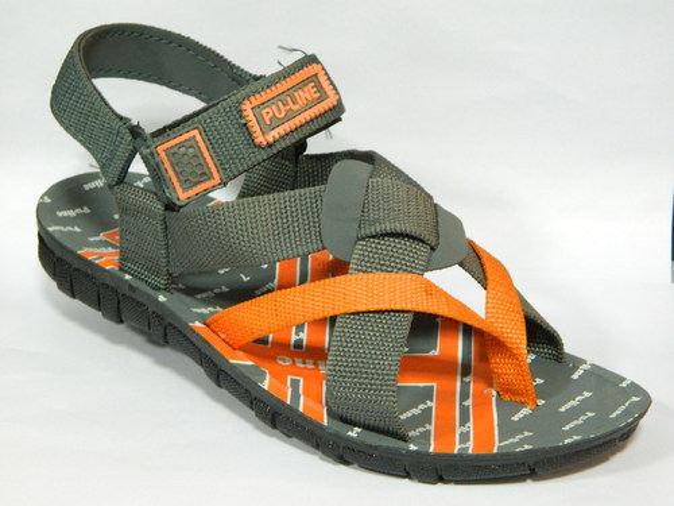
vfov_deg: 17.6
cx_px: 337
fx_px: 1636
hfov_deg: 23.3
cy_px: 253
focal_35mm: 84
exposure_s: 1/10
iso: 400
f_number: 4.2
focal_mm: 15.1
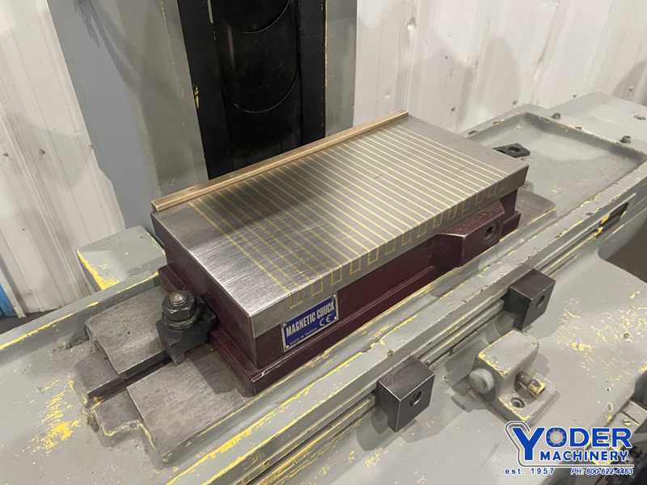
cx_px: 324
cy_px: 242
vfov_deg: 53.1
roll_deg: +0.4
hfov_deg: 67.3
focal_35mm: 26
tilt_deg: -39.7
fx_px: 486
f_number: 1.6
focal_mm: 4.2
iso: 160
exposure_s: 1/60
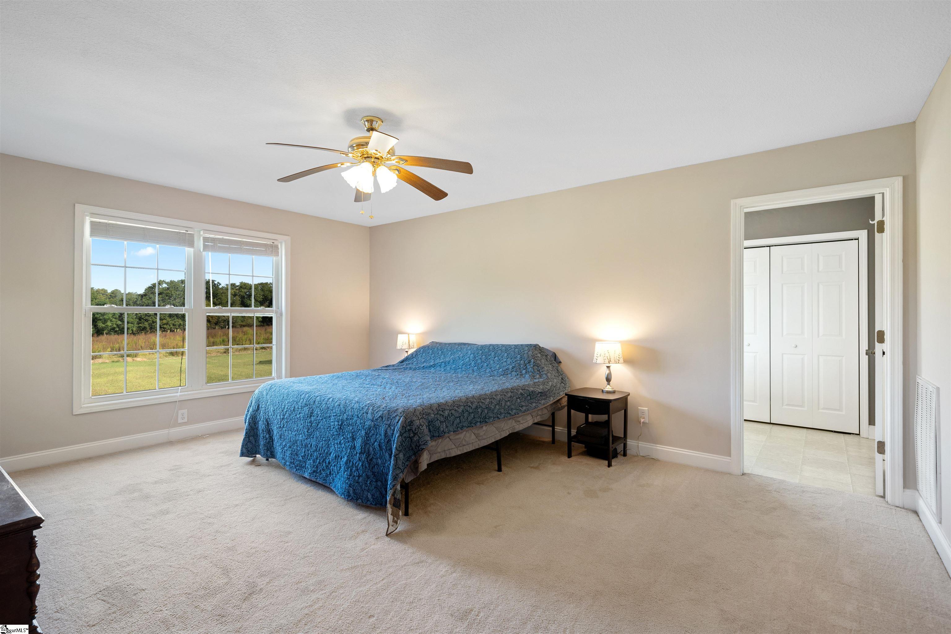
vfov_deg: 73.7
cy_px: 317
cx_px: 476
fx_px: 423
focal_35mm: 16
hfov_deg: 96.7
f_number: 8
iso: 320
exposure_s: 1/3
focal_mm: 16
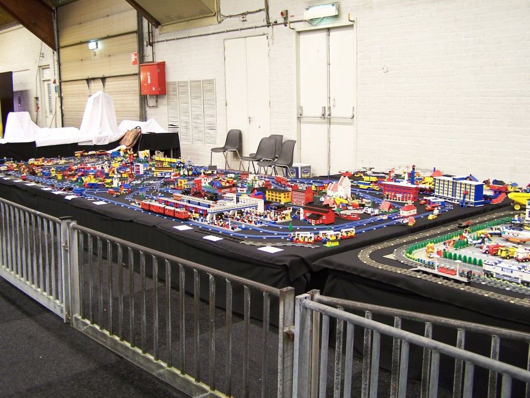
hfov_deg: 49.0
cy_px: 199
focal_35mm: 38
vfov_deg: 37.7
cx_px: 265
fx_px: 582
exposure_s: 1/2
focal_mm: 6.3
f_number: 2.8
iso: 80
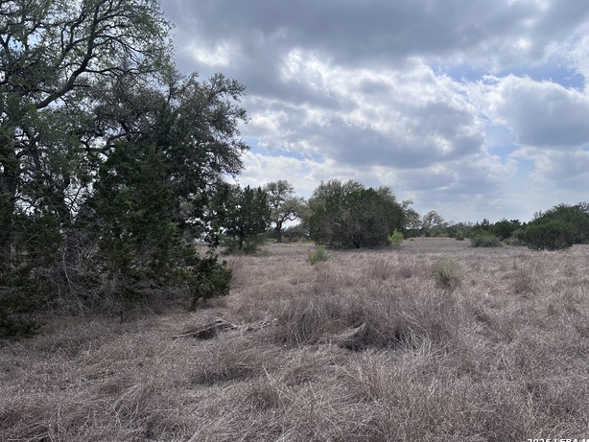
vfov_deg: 54.9
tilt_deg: +4.6
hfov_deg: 69.4
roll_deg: +1.3
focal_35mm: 25
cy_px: 218
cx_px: 296
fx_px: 426
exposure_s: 1/8197
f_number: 1.78
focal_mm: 6.86
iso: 80
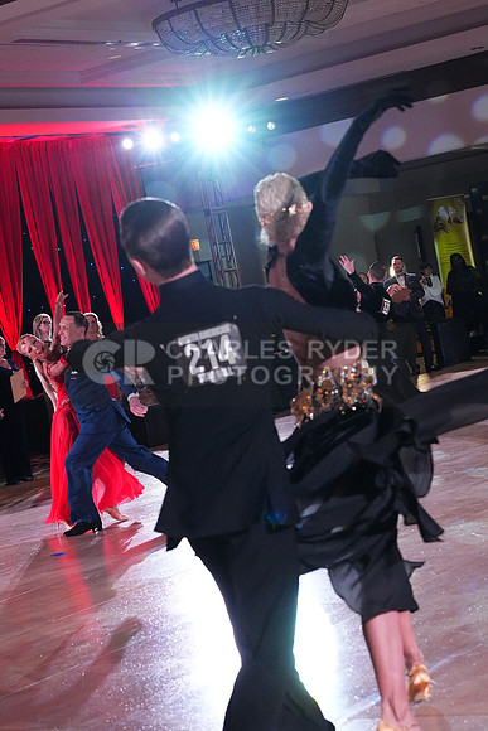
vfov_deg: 23.9
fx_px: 1727
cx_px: 244
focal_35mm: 85
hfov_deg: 16.1
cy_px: 366
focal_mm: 85
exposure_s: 1/400
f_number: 6.3
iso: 10000
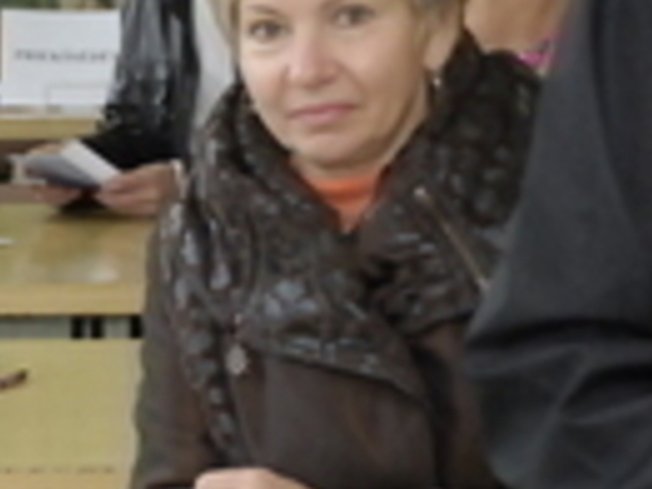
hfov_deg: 7.1
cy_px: 366
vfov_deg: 5.4
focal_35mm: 276
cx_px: -253
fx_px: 5197
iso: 1250
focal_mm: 50
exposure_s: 1/125
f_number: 5
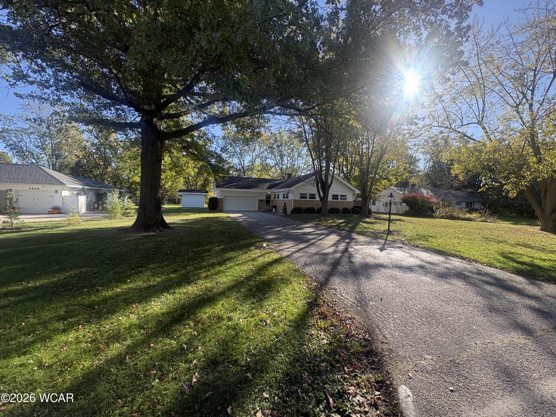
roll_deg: +0.4
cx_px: 278
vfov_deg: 85.7
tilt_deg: -1.4
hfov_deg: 102.1
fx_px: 225
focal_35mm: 14
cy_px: 208
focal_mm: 2.22
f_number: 2.2
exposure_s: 1/482
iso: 50
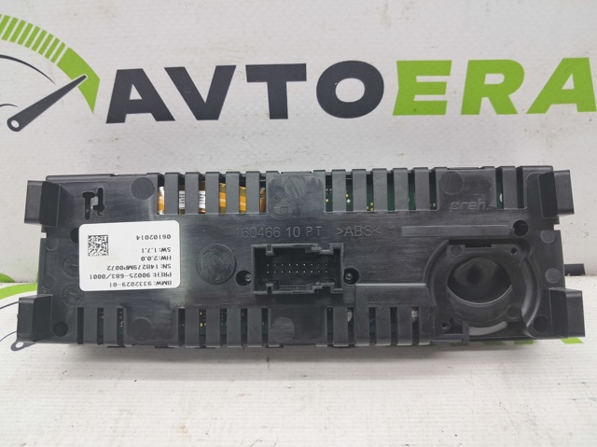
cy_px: 224
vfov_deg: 51.3
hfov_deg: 65.4
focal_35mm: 27
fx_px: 465
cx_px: 298
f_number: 1.8
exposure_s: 1/60
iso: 50
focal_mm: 4
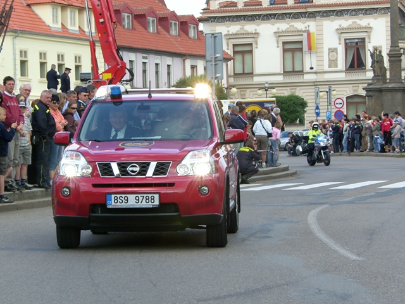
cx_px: 202
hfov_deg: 17.9
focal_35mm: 110
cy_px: 152
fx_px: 1287
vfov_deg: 13.5
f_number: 4.6
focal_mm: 28.3
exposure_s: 1/250
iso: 50
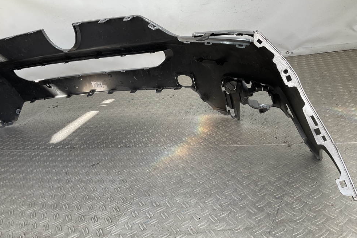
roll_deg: +10.5
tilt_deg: -23.1
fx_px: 307
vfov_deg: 42.3
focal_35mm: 31
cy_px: 124
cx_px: 175
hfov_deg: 60.3
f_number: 1.8
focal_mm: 3
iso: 16
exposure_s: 1/126
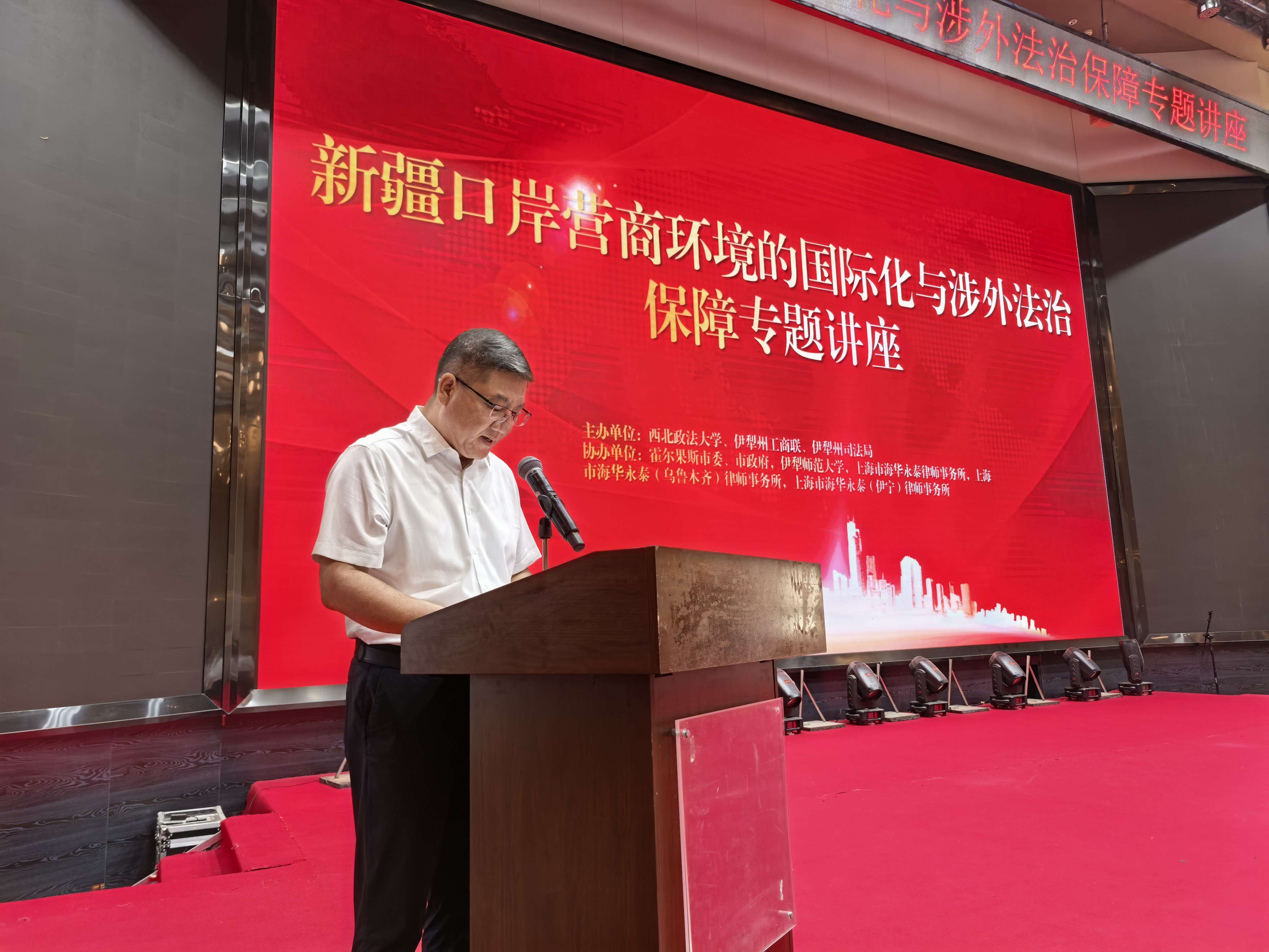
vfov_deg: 56.8
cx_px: 634
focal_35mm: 24
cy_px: 476
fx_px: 880
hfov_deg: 71.6
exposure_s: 1/100
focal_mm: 5.75
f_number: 1.4
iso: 100
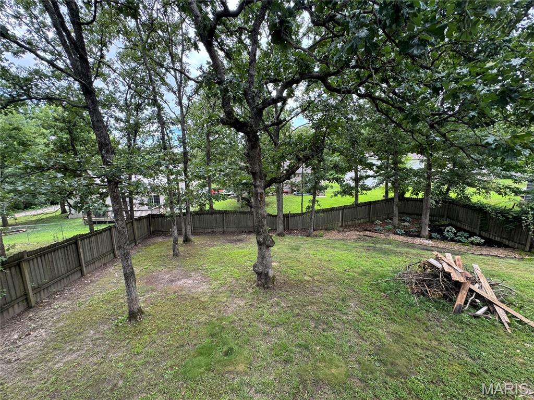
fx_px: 216
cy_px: 200
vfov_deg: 85.7
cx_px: 267
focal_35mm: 14
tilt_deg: -10.0
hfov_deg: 102.1
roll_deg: +0.3
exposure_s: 1/182
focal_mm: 2.22
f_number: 2.2
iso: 40
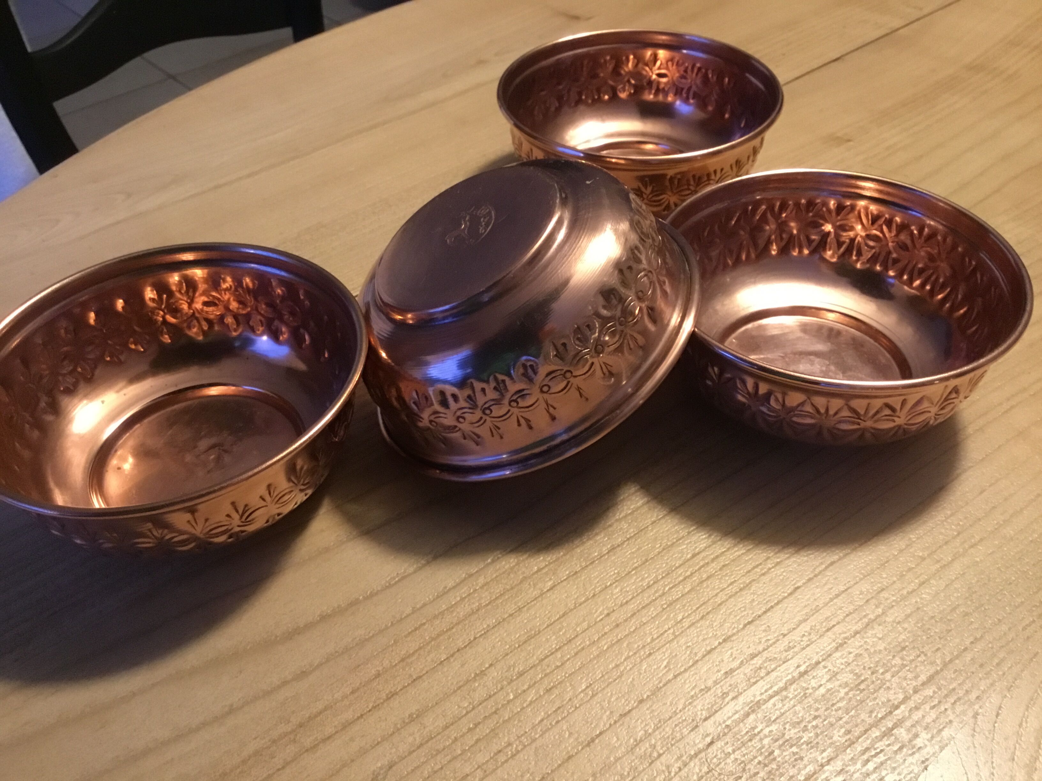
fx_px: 933
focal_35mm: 31
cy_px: 390
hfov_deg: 58.4
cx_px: 521
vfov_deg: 45.4
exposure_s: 1/20
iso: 200
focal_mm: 3.3
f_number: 2.4
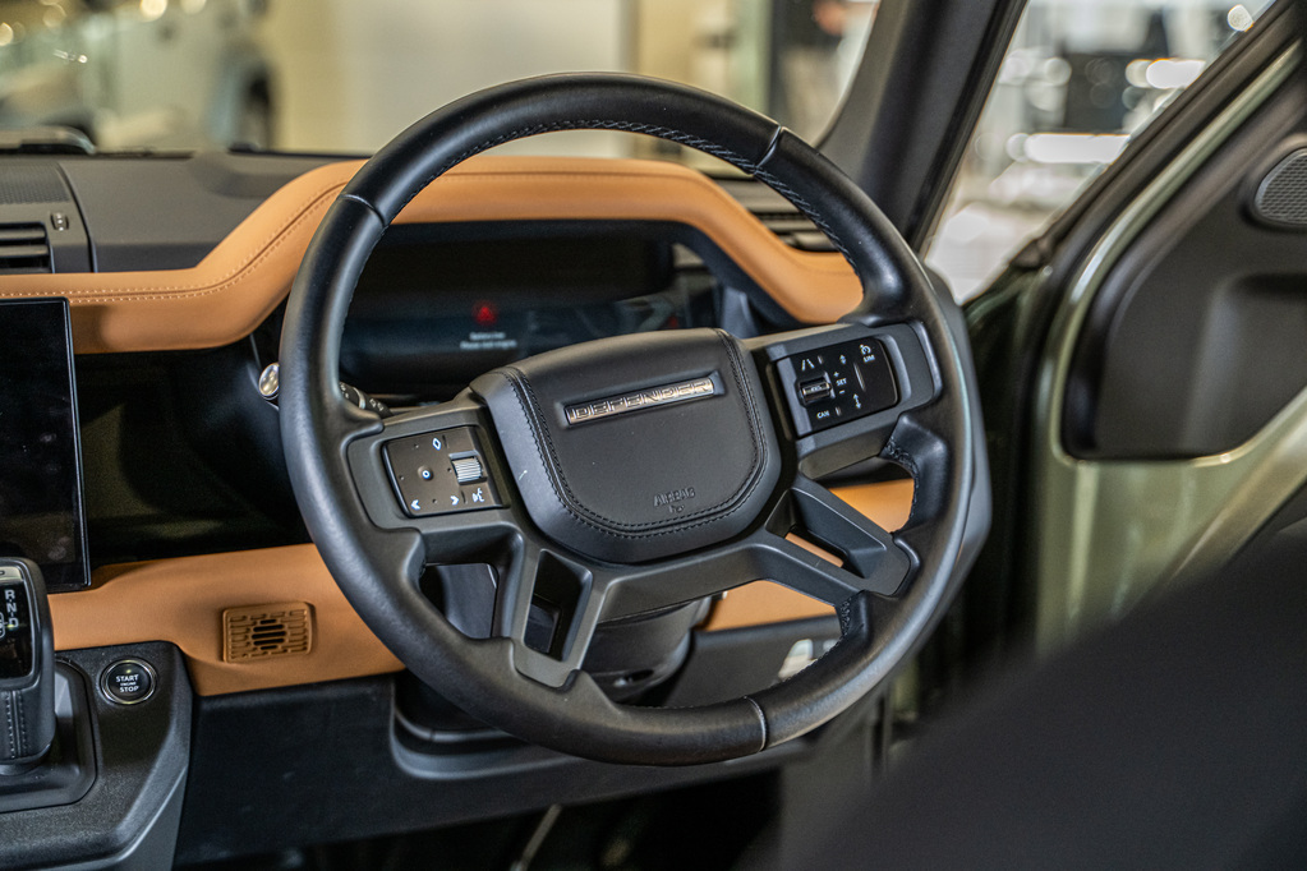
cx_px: 654
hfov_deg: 38.2
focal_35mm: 52
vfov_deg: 26.0
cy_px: 436
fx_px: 1888
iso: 1600
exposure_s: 1/160
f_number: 2.8
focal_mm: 52
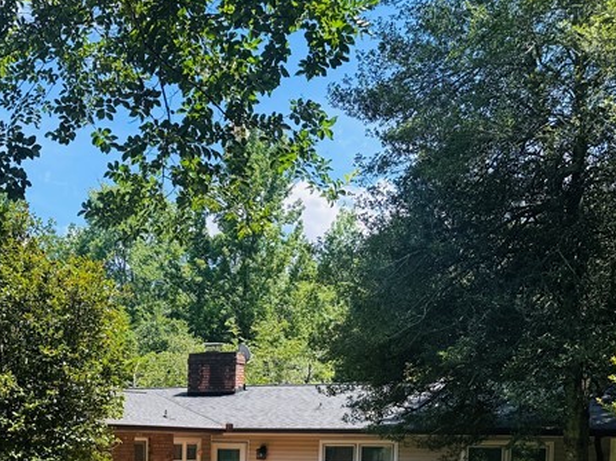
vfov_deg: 24.7
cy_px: 508
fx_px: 978
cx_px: 123
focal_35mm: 55
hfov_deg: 33.9
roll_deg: -0.8
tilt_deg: -5.1
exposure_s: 1/1721
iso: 80
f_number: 1.78
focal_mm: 6.76
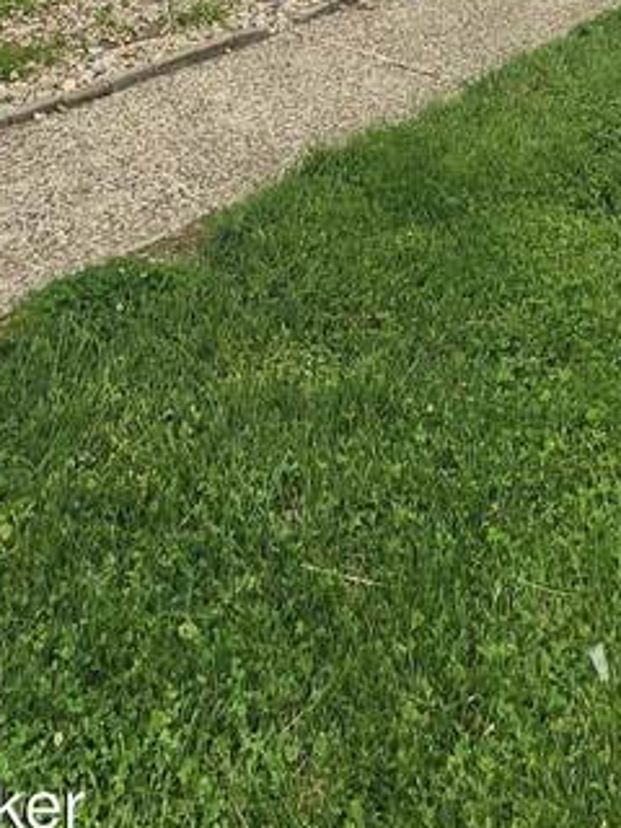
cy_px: -323
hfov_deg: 36.7
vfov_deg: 31.9
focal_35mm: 39
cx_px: 362
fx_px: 933
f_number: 2.2
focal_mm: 2.2
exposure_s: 1/1038
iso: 50
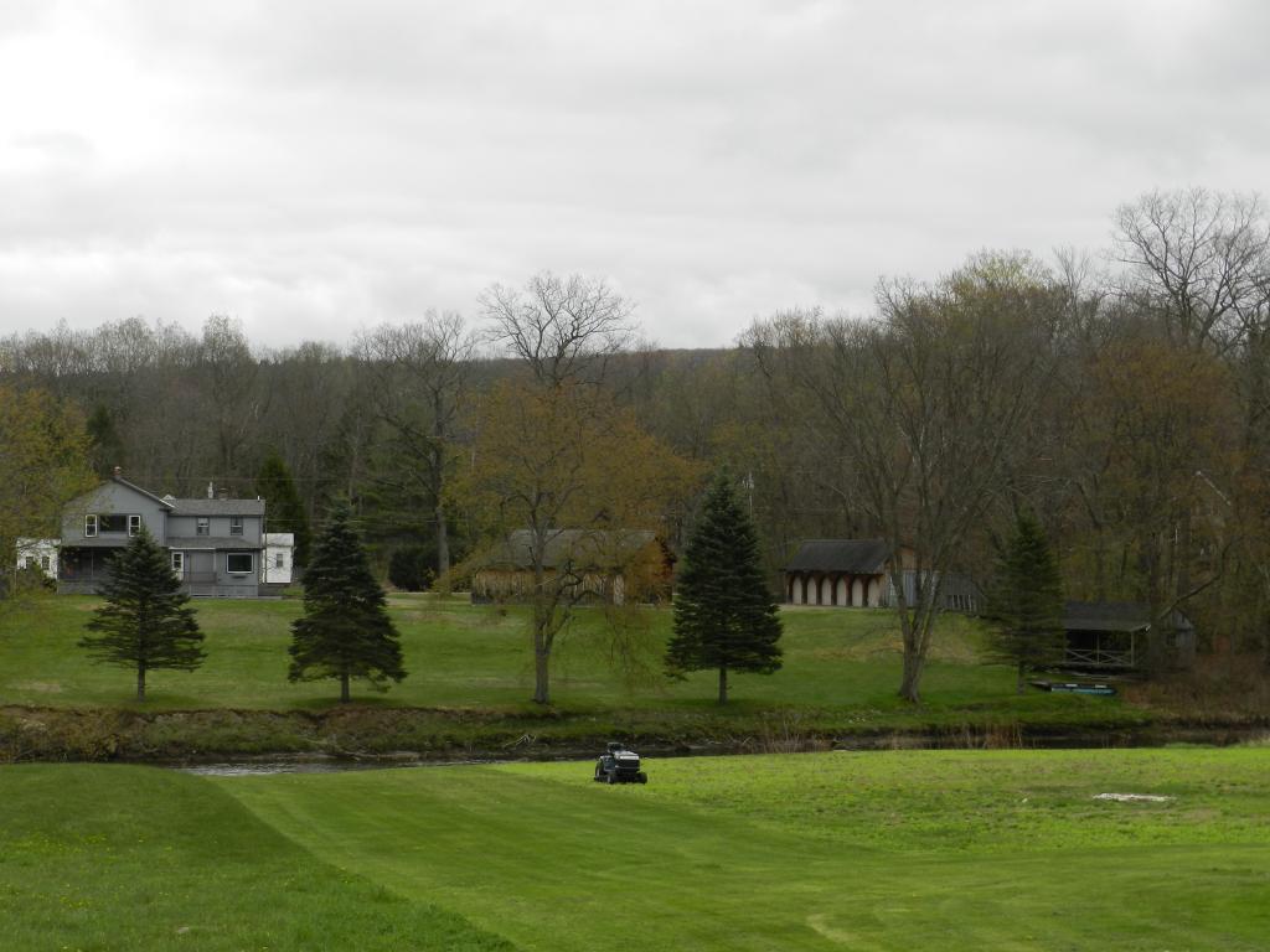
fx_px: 3082
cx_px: 635
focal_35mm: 84
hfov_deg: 23.3
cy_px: 476
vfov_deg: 17.6
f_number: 4.4
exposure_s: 1/500
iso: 160
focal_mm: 14.9
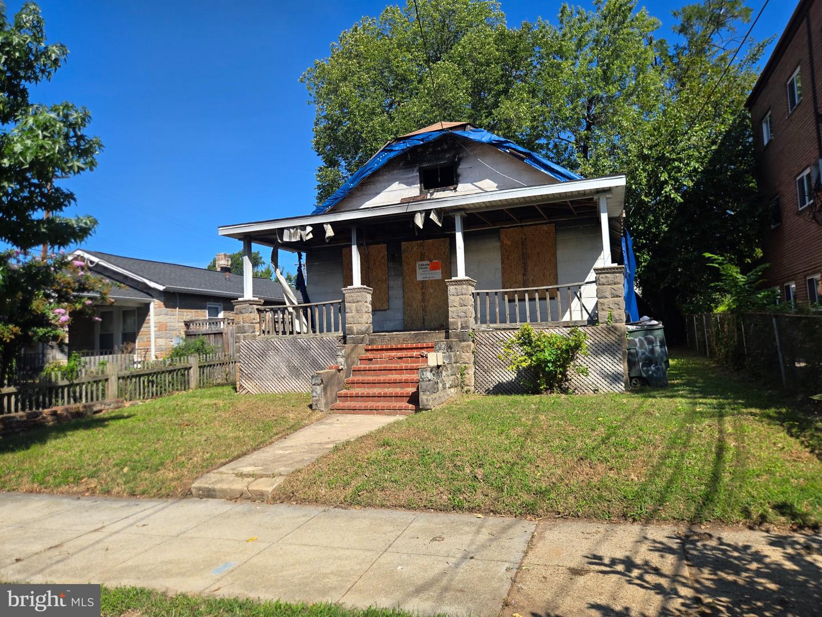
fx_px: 546
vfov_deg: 58.9
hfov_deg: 73.9
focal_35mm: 23
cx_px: 411
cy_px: 308
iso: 25
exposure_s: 1/1538
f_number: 1.8
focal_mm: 5.4
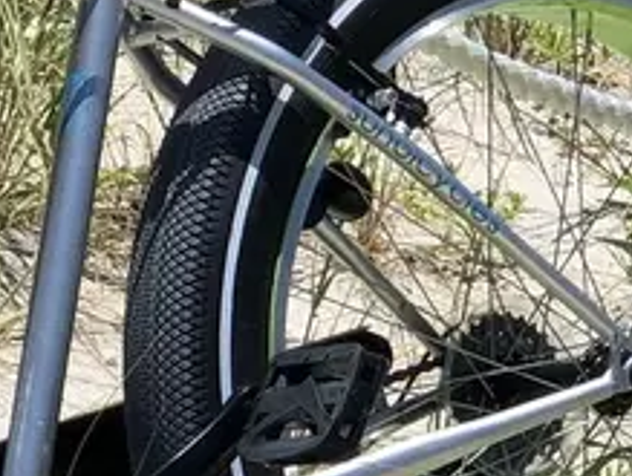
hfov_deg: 6.2
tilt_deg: -9.7
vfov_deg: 4.7
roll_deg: -1.2
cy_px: 43
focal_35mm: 316
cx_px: -258
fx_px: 5779
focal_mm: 6
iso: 16
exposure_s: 1/1499
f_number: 2.4
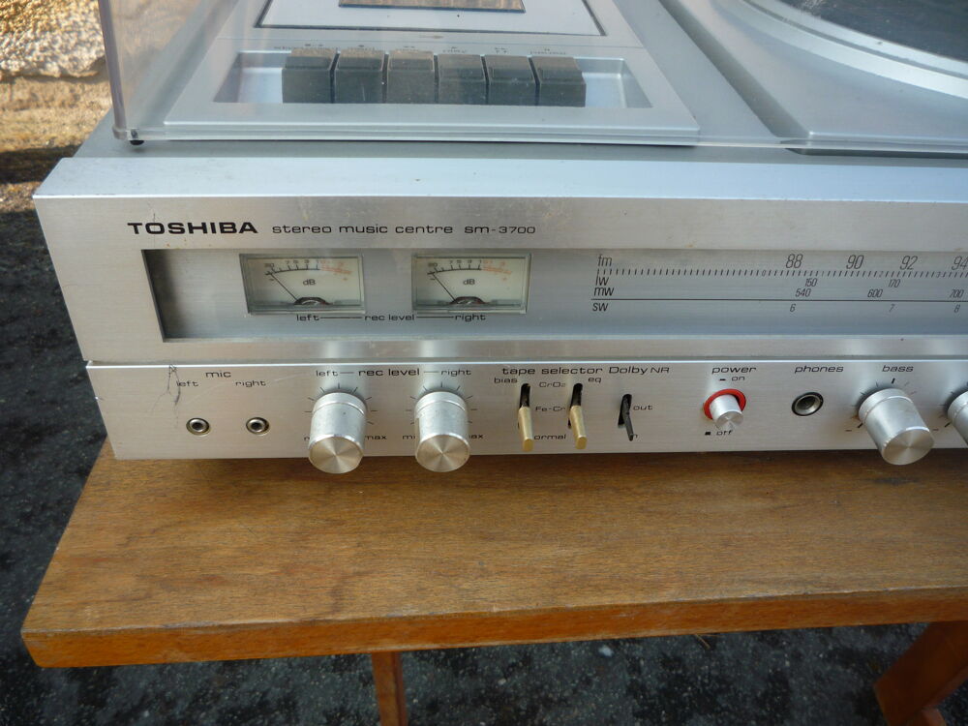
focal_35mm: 30
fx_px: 839
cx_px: 484
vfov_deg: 46.8
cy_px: 363
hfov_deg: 60.0
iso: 100
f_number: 4
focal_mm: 5.2
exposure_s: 1/160
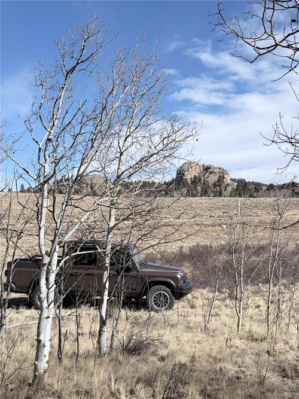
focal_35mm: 48
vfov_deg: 39.7
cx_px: 150
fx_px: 553
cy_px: 200
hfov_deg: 30.3
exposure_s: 1/6536
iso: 64
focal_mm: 6.76
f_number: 1.78
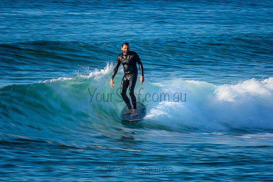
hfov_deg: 2.7
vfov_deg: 1.8
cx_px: 136
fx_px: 5689
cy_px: 91
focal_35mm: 750
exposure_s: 1/20
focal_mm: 500
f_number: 22
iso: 100
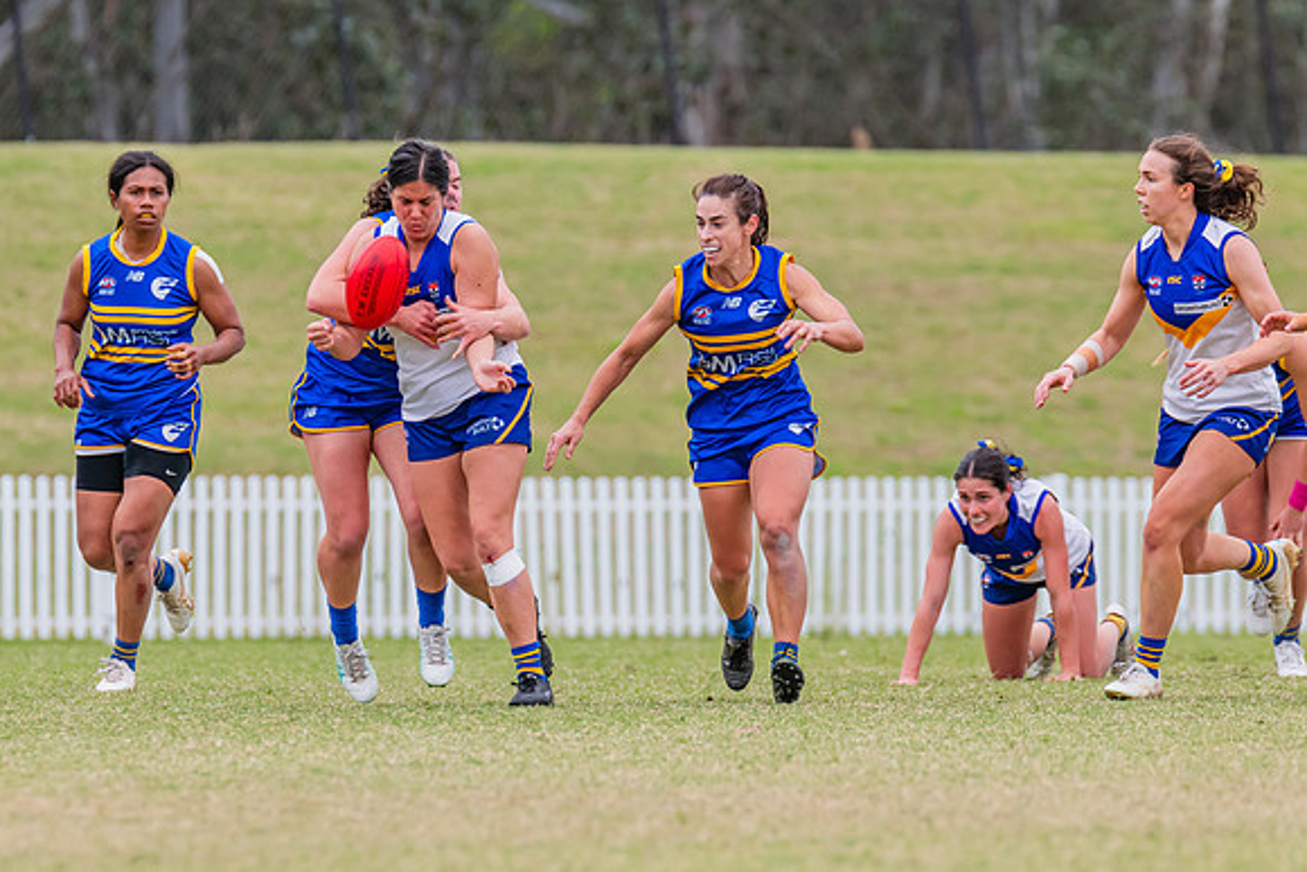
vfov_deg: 2.5
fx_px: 19687
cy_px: 468
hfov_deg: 3.8
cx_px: 495
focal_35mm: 542
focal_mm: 420
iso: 800
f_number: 7.1
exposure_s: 1/1250
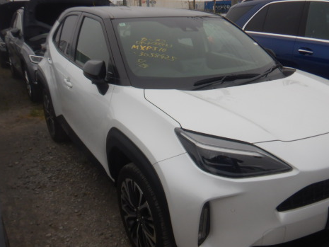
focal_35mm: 33
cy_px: 147
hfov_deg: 54.9
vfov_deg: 42.8
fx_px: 314
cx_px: 197
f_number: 2.8
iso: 125
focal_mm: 4.3
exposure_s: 1/320
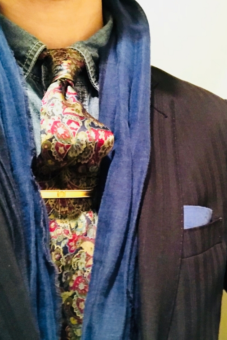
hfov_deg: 29.5
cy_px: 168
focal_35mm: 45
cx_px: 162
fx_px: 426
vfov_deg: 43.6
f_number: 2.2
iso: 800
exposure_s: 1/17
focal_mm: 2.87
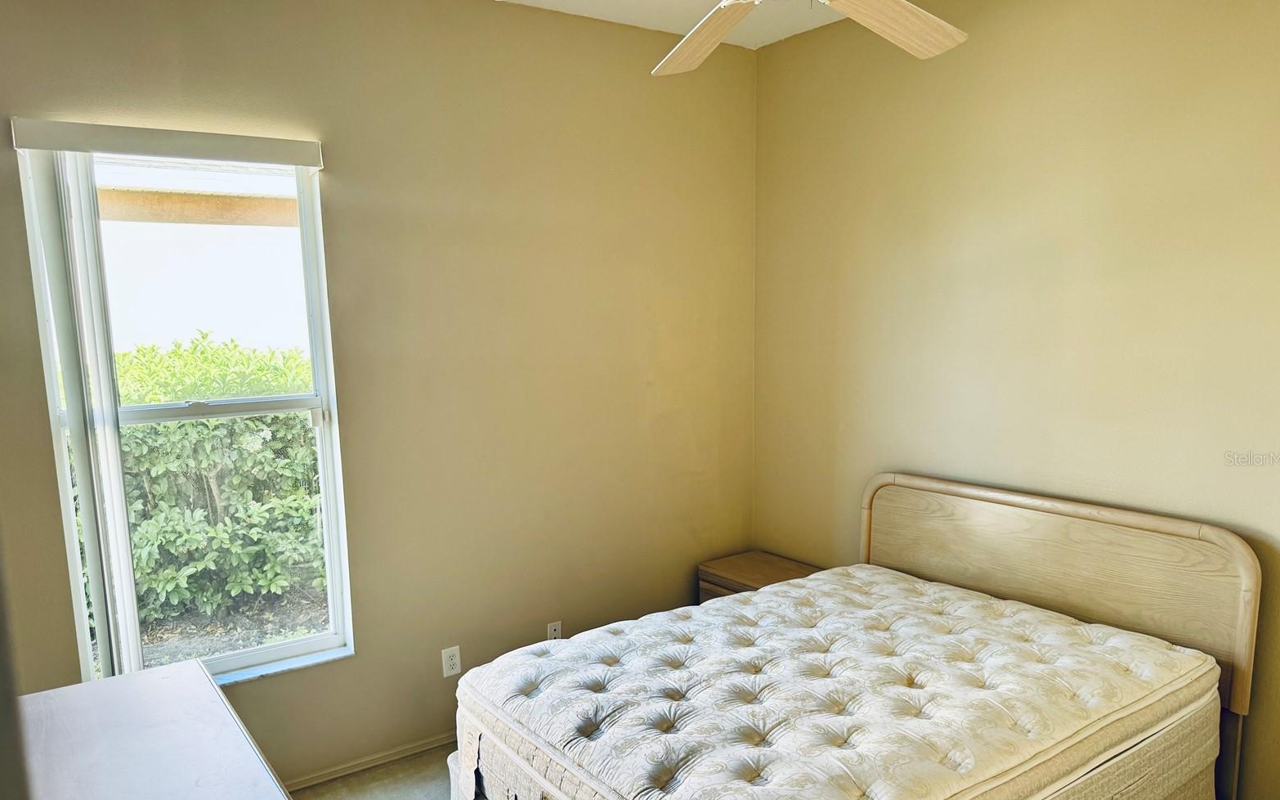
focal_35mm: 26
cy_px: 458
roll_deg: +1.3
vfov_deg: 47.4
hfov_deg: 70.4
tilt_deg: -10.7
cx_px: 648
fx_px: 907
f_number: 1.78
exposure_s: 1/170
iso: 100
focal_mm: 6.76
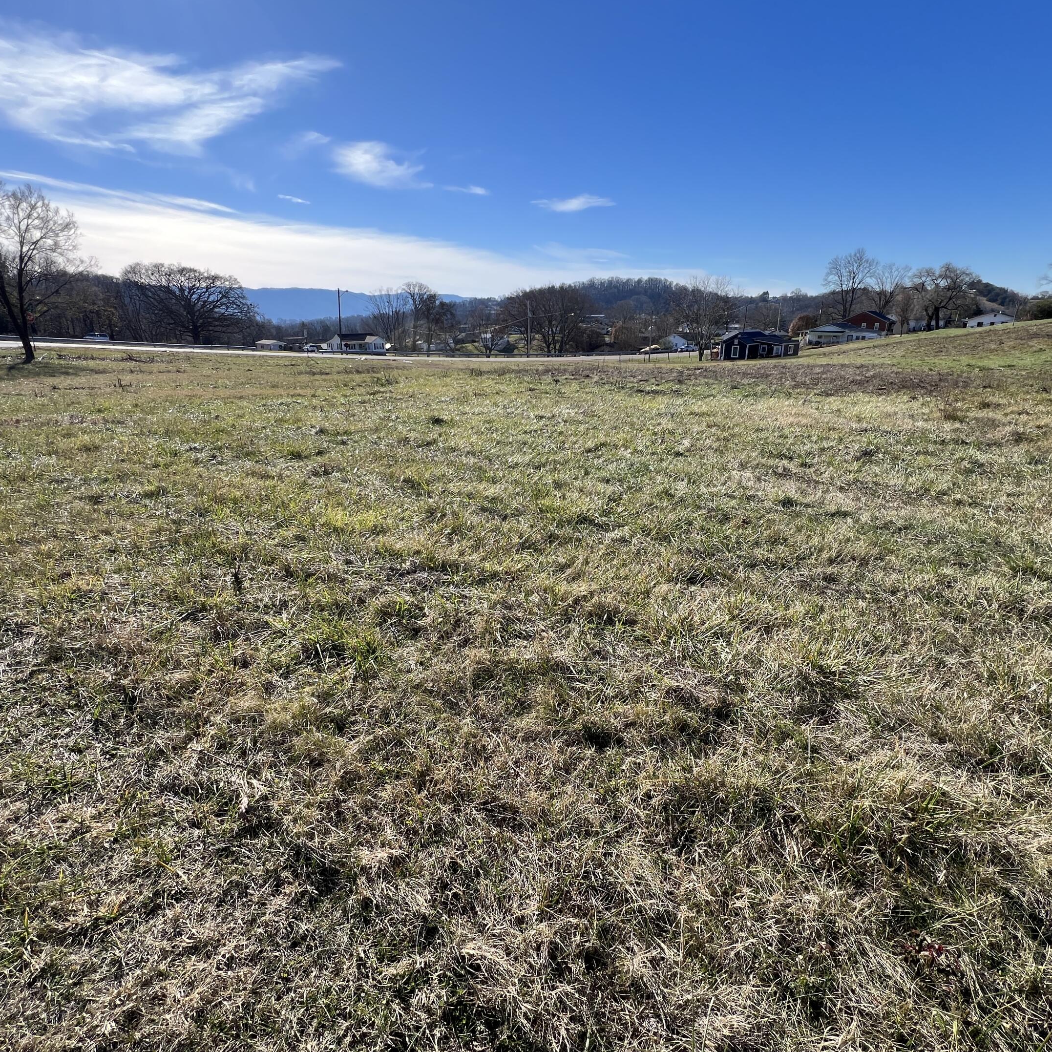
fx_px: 550
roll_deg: -0.5
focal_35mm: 16
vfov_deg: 87.4
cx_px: 518
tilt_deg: -19.8
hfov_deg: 87.4
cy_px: 516
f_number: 1.8
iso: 32
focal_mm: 1.57
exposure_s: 1/1004
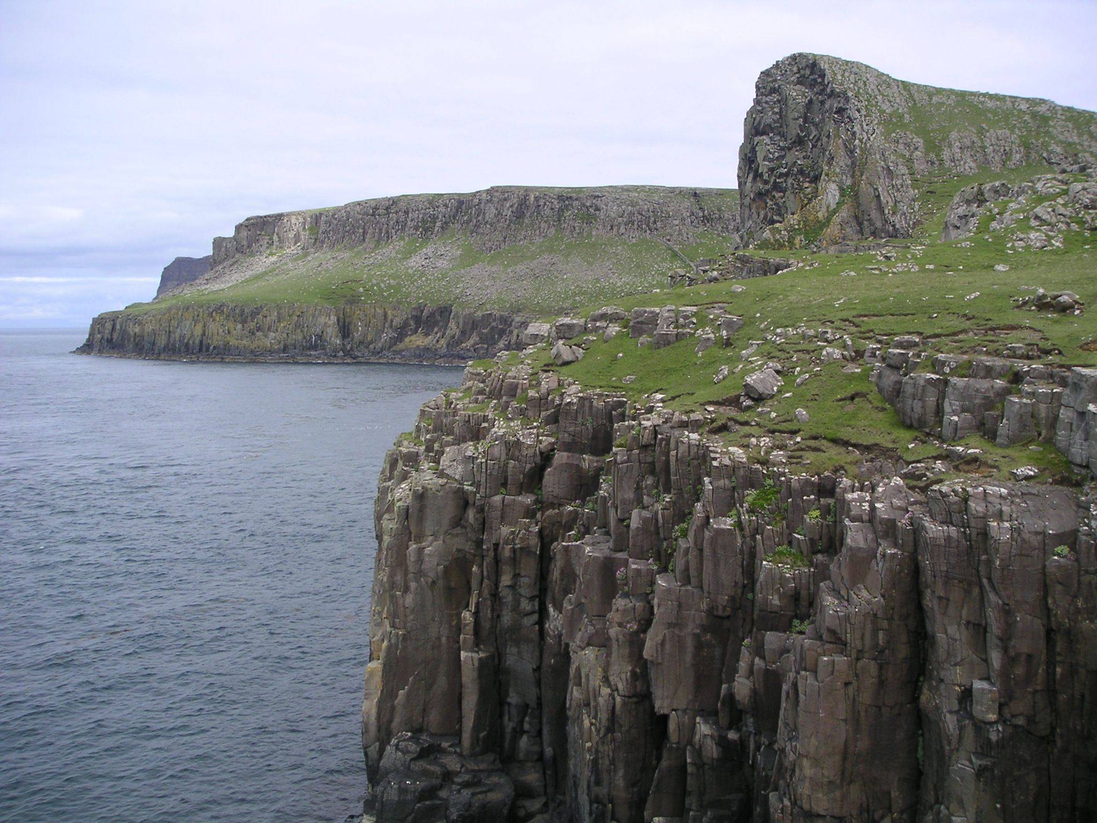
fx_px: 1204
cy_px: 412
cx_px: 548
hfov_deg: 49.0
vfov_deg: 37.7
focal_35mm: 38
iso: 50
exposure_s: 1/125
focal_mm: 6
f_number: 6.7
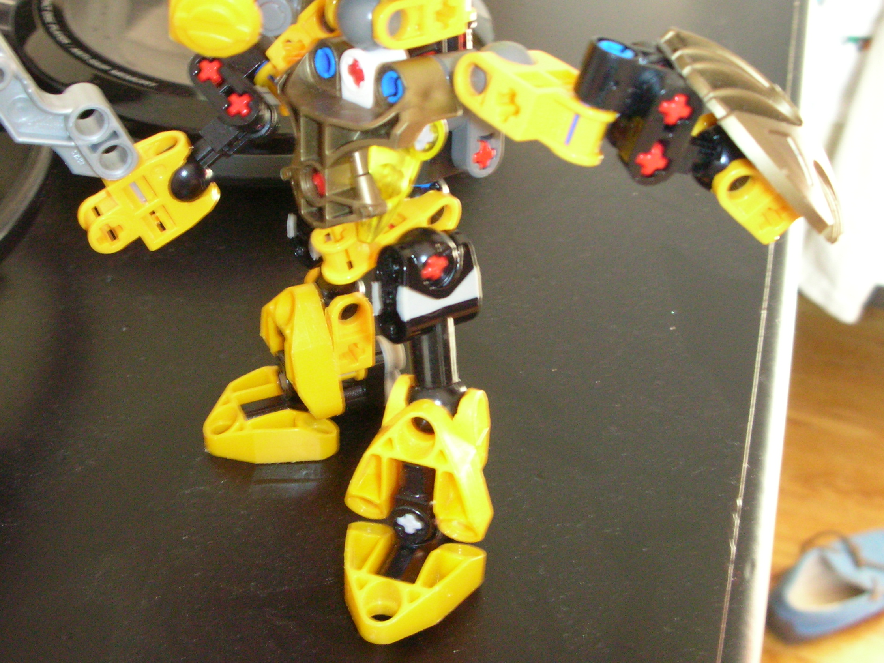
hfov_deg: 42.9
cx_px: 409
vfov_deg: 32.8
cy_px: 286
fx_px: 1124
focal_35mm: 44
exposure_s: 1/10.4
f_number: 3
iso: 200
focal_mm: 5.8
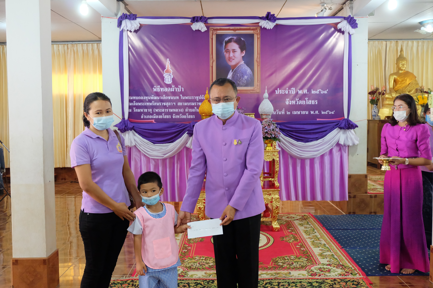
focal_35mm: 41
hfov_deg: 47.4
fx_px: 493
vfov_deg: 32.6
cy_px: 144
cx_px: 219
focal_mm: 26.9
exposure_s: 1/70
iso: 5000
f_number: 4.5
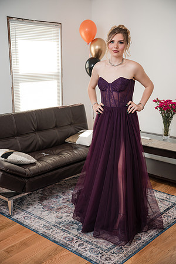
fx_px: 323
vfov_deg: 44.5
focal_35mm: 44
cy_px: 132
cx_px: 88
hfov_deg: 30.5
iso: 640
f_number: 3.2
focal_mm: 44
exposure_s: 1/250
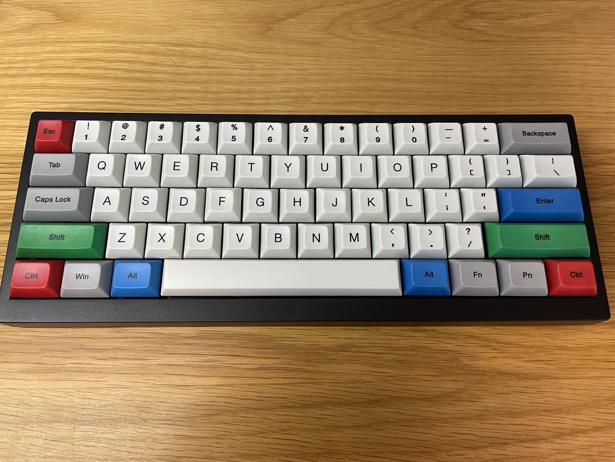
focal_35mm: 26
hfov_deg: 67.3
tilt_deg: -66.4
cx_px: 308
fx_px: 462
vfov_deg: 53.1
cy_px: 231
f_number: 1.6
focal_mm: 4.2
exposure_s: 1/50
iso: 100
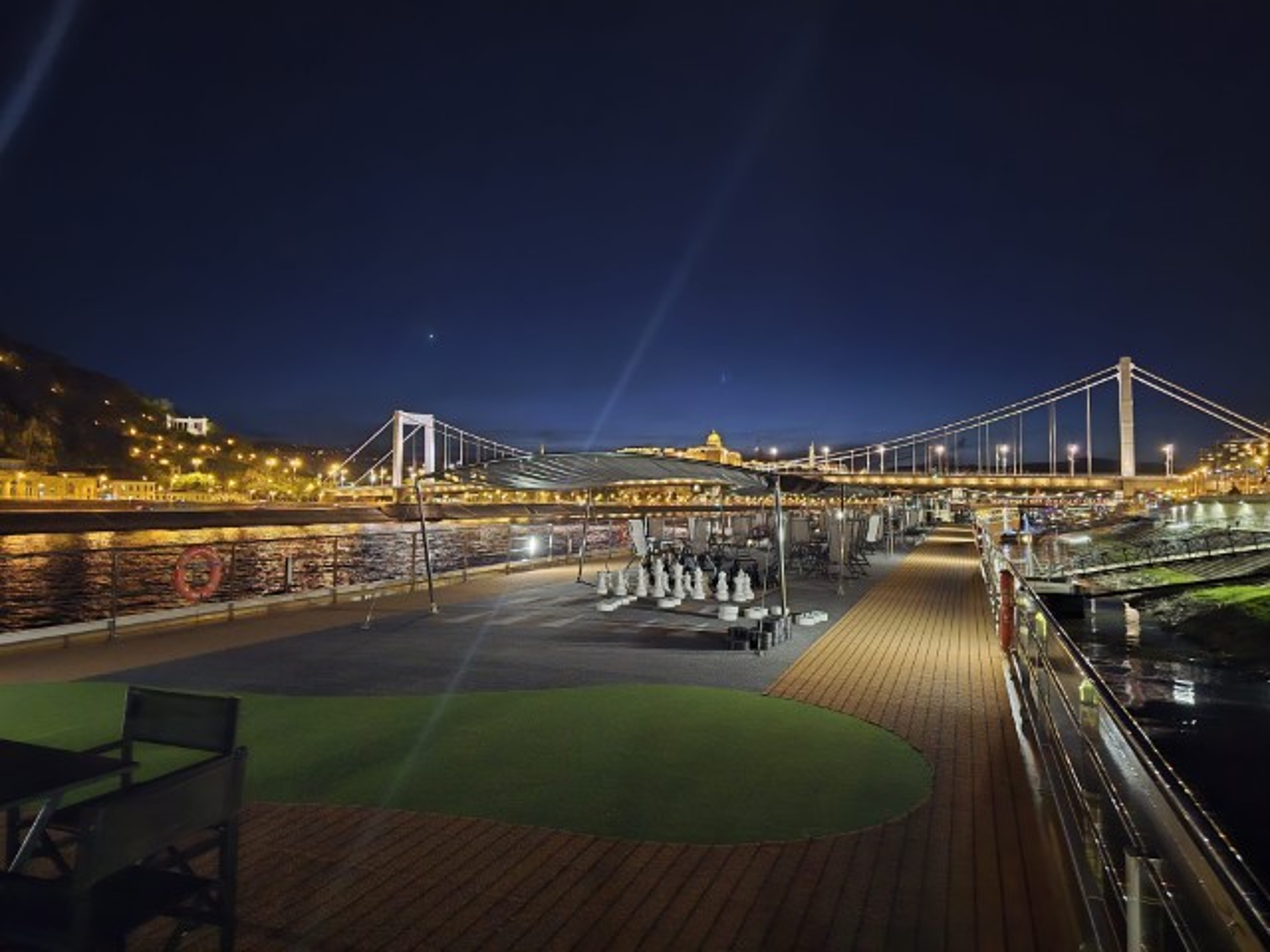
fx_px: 844
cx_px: 635
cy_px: 476
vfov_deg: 58.9
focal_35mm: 23
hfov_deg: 73.9
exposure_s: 1/24
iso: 2500
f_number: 1.7
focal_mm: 6.3
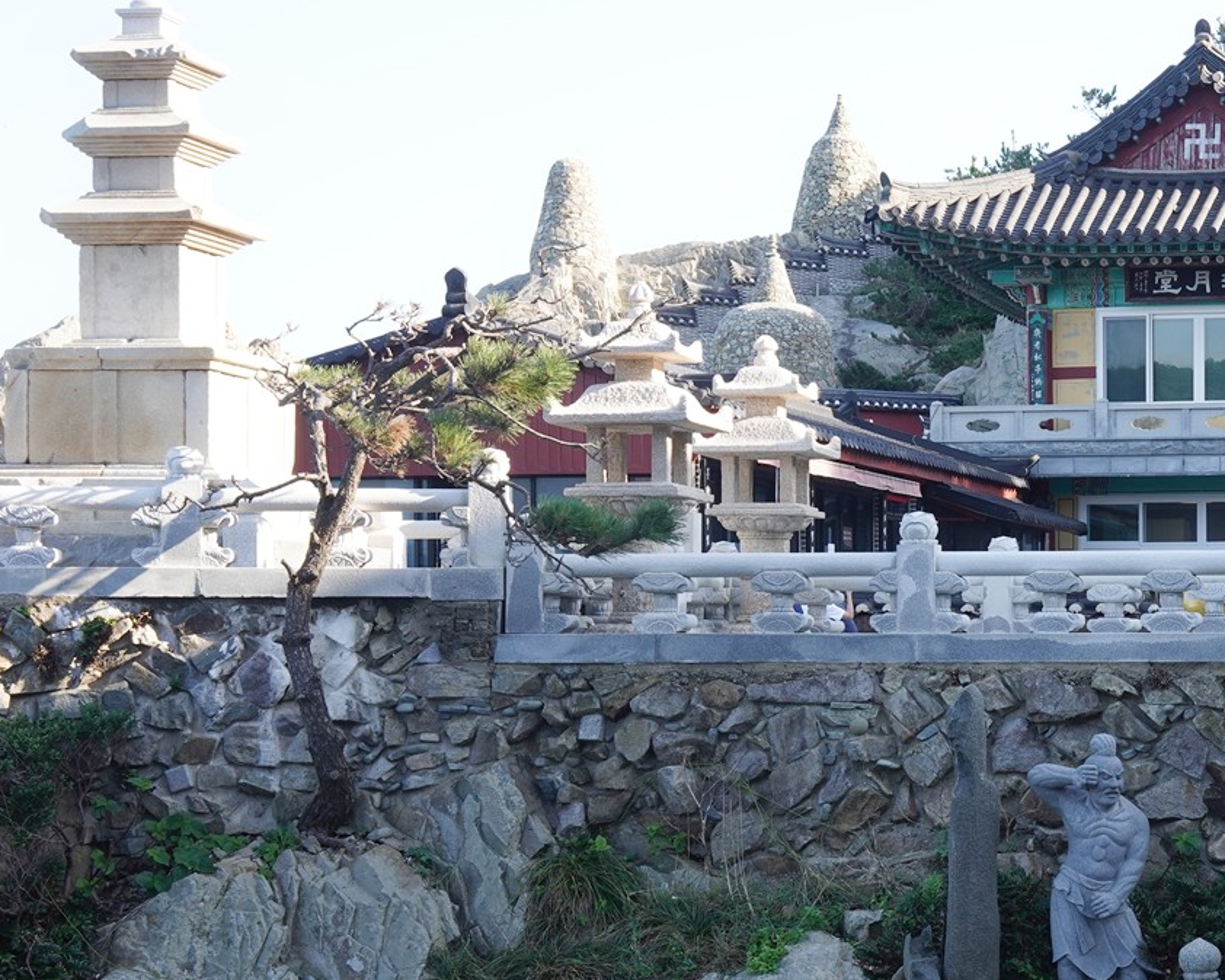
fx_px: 2829
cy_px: 667
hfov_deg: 23.6
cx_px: 1168
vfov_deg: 19.6
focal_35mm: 78
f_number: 11
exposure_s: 1/100
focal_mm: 35
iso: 400
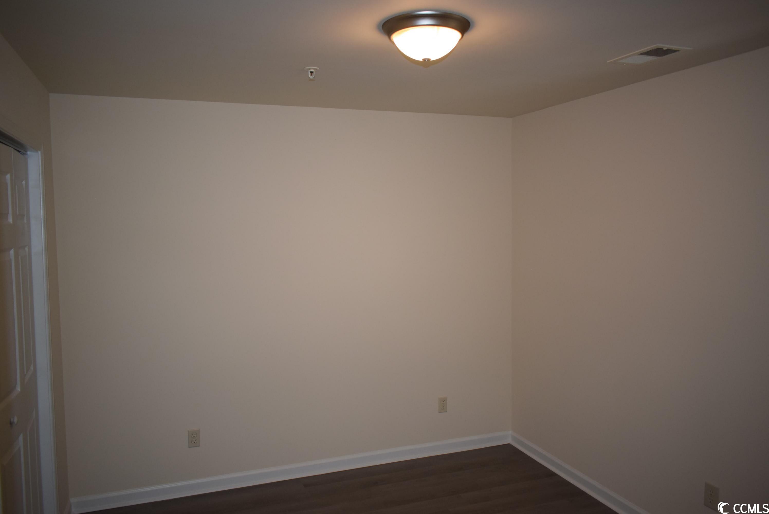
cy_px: 257
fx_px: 577
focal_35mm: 27
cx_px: 384
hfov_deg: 67.3
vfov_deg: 48.0
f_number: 3.5
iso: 800
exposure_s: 1/60
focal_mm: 18
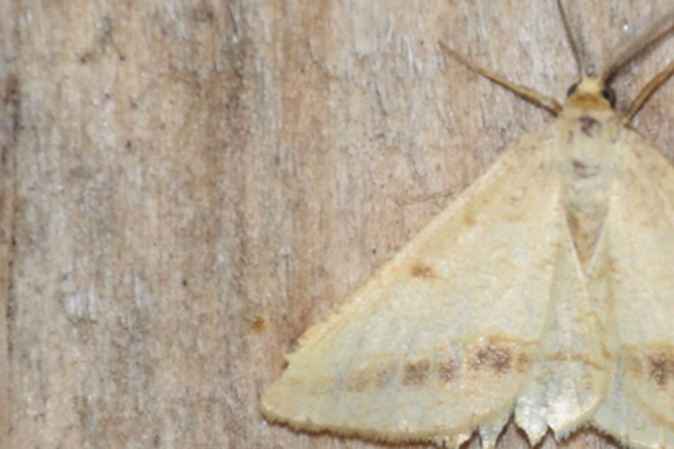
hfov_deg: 4.2
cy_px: 278
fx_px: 9151
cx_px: 624
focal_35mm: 489
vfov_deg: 2.8
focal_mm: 140
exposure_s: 1/60
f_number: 7.1
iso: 320
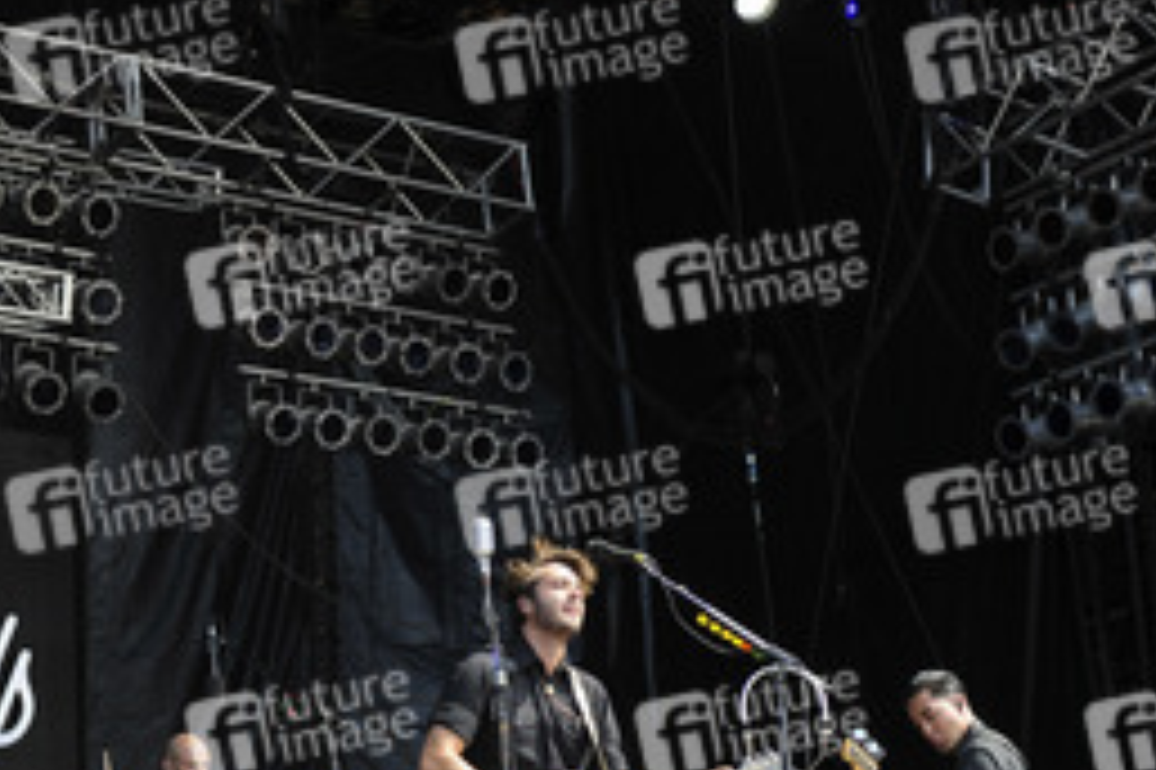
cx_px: 180
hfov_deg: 23.7
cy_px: 612
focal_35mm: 84
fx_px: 2696
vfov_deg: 16.1
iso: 320
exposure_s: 1/640
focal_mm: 48
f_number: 3.2
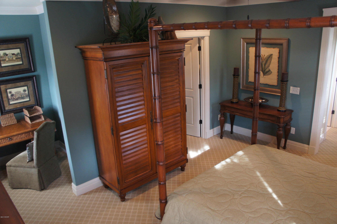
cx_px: 168
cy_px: 112
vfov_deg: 47.9
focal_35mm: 27
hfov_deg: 67.4
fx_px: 253
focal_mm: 18
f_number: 3.5
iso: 640
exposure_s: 1/30
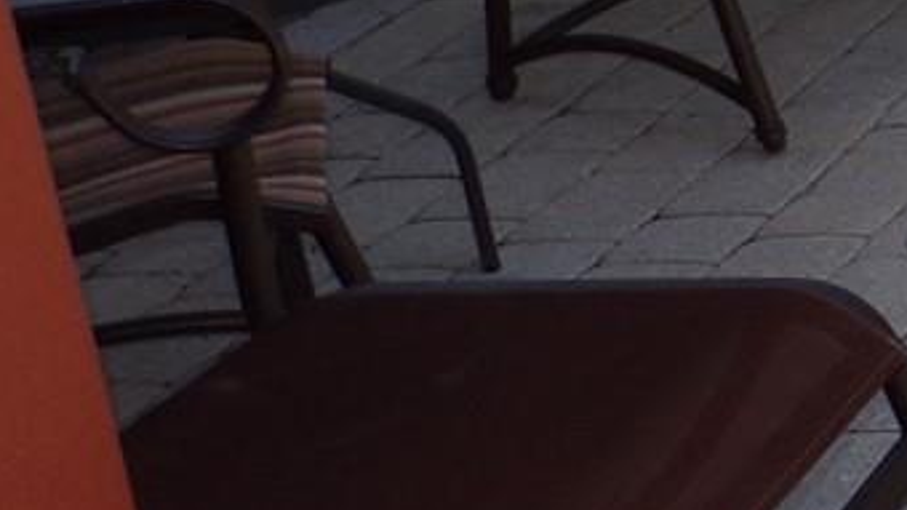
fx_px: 2957
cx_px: 2001
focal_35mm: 123
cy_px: 53
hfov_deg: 13.8
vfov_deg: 9.8
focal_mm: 4.3
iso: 80
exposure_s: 1/400
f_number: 5.8
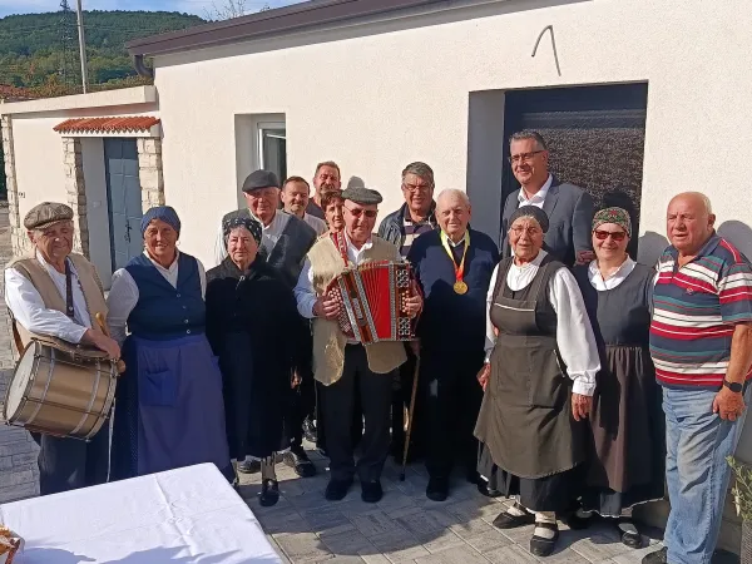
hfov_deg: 52.6
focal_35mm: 35
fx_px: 760
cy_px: 282
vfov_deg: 40.7
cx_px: 376
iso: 53
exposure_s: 1/910
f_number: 1.7
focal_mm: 5.24
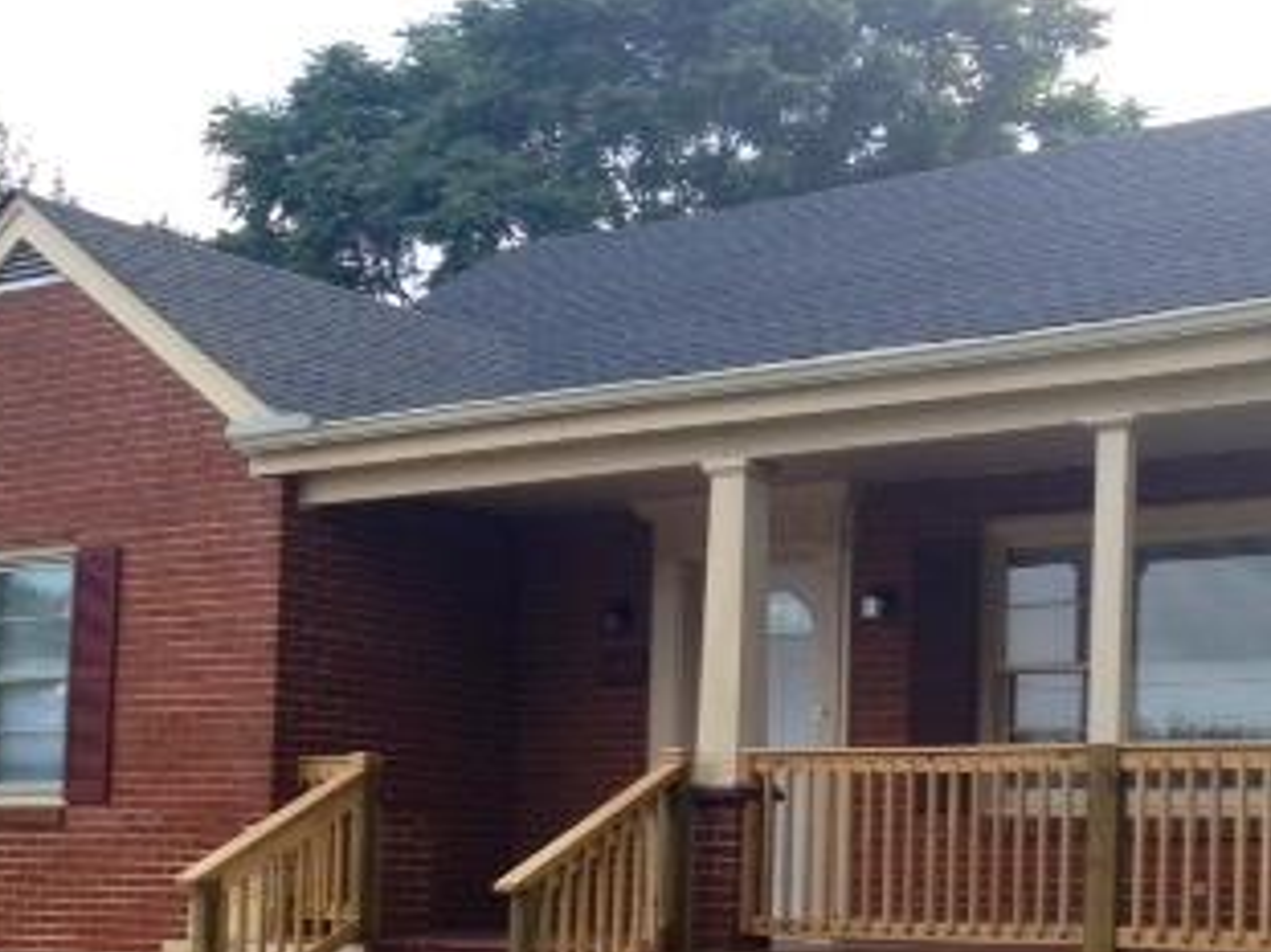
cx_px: 920
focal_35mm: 68
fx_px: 2496
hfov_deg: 28.2
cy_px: 809
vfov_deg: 21.2
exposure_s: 1/304
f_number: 2.4
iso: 50
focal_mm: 4.12
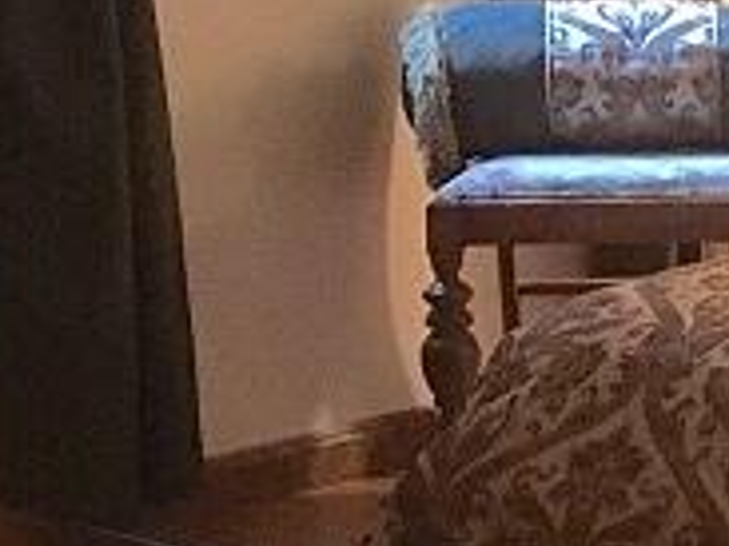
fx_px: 3409
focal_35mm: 162
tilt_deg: -11.4
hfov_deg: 10.9
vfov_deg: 9.2
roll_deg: -1.1
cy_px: 303
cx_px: 1558
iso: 200
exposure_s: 1/20
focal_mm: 4.15
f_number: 2.2
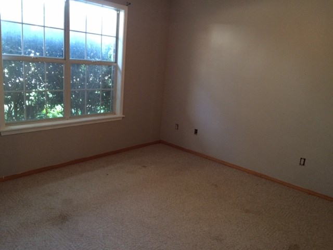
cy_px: 125
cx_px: 166
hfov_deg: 61.7
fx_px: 279
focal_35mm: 29
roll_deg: -4.4
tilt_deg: -13.4
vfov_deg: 48.2
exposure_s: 1/30
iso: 250
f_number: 2.2
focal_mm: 4.15
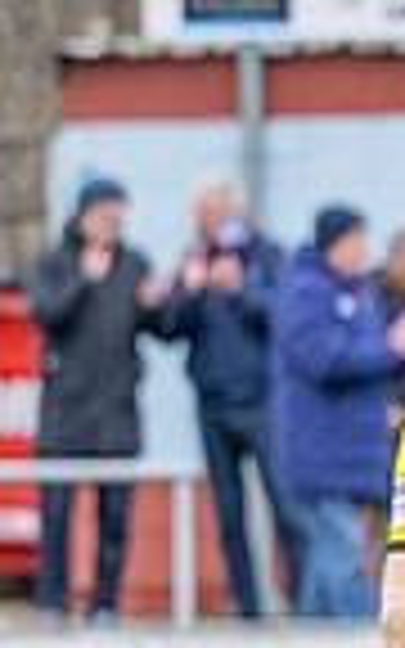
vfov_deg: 1.4
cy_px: 738
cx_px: 949
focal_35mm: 1543
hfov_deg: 0.9
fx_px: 27250
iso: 400
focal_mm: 200
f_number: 4
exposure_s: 1/640
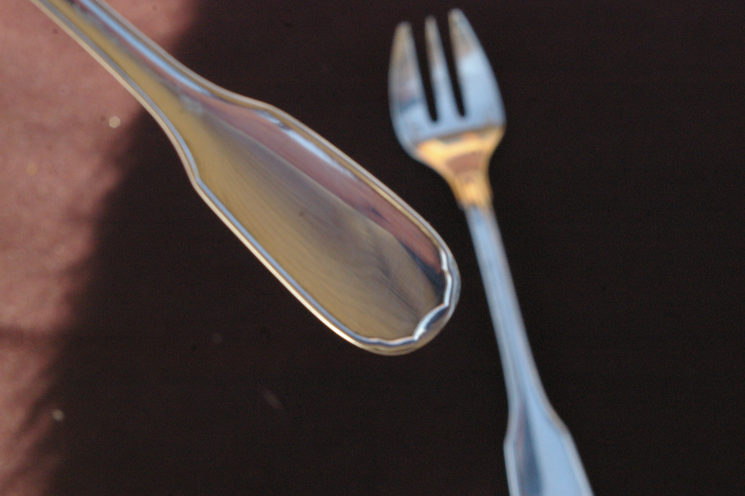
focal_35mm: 39
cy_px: 248
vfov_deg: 34.1
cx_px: 372
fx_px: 806
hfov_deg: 49.6
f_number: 8
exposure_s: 1/350
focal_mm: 26
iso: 1600
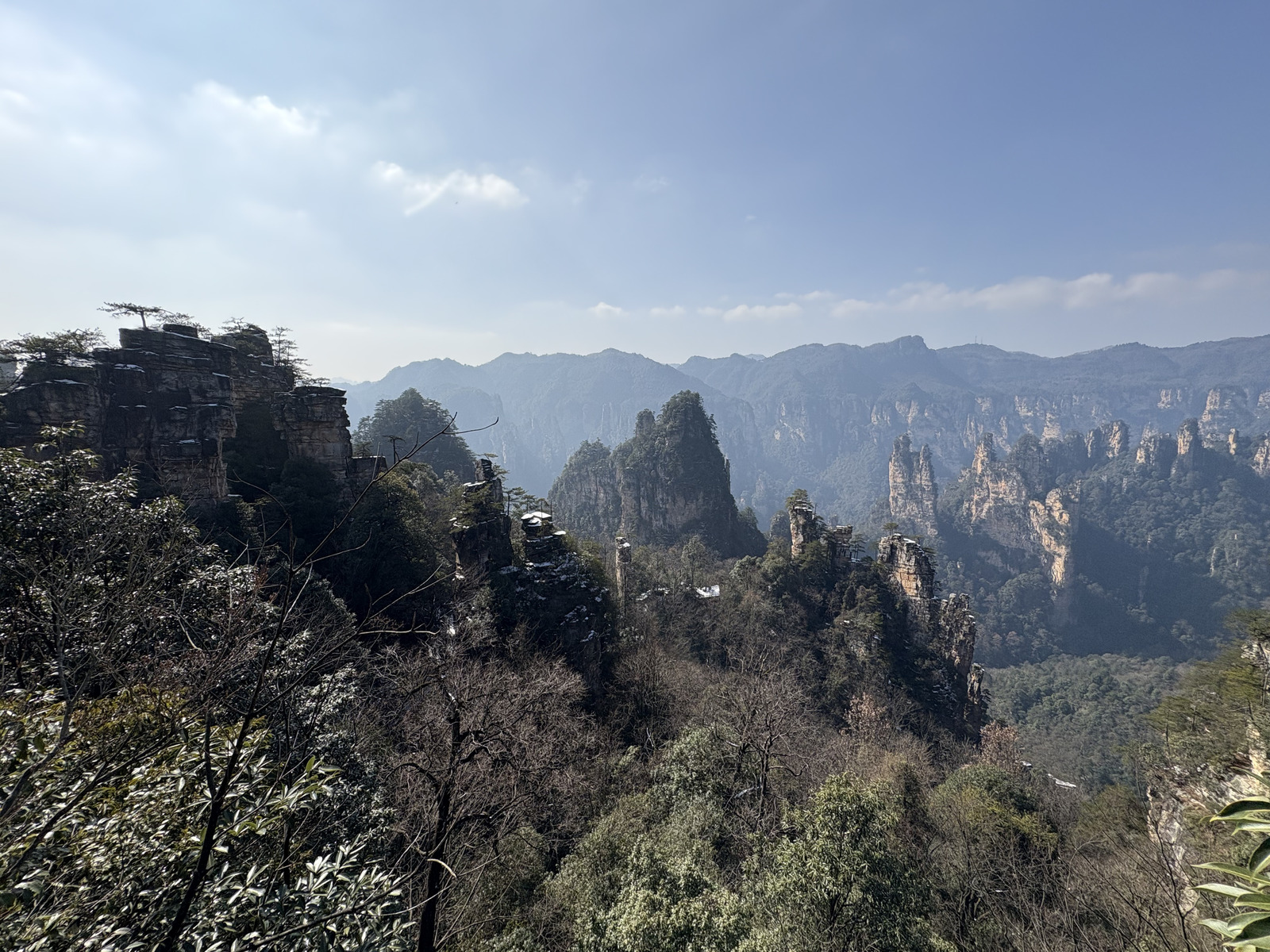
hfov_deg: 102.1
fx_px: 514
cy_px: 476
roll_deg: -0.3
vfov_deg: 85.7
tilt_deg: -8.4
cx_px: 635
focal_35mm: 14
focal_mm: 2.22
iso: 50
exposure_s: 1/2208
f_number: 2.2
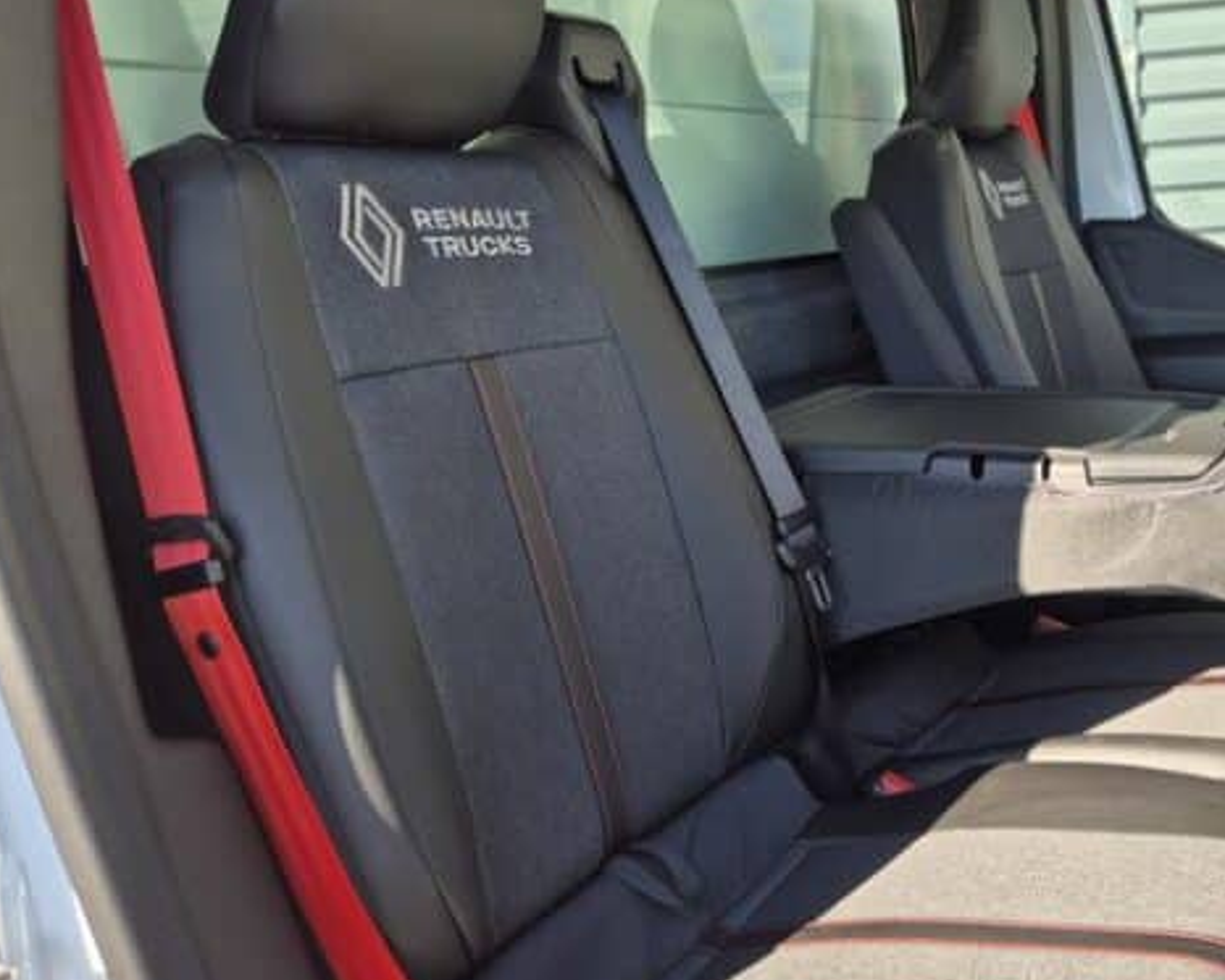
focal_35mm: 37
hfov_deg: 46.5
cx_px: 978
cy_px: 434
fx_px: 1342
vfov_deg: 40.1
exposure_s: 1/290
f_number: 1.8
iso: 25
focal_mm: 5.4
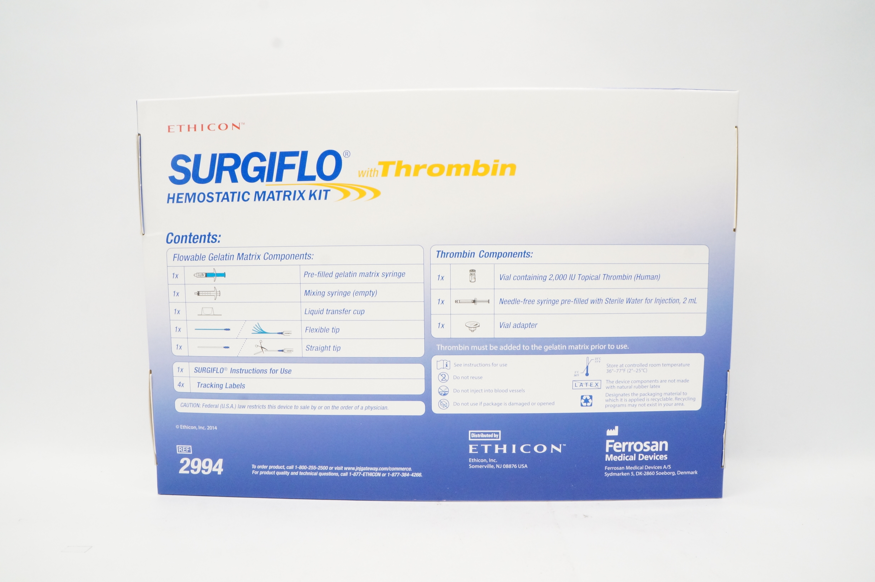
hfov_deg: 67.4
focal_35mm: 27
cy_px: 291
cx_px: 438
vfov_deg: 47.8
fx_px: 656
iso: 1600
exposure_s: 1/30
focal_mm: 18
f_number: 11
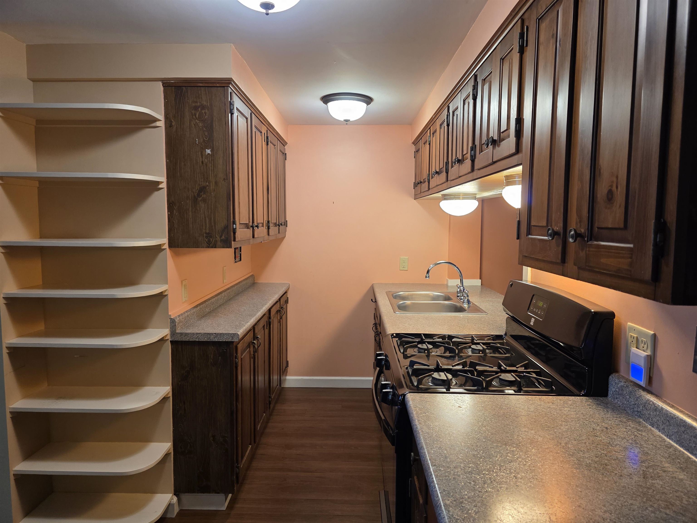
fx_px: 463
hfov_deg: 73.9
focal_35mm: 23
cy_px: 262
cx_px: 348
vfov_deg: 58.9
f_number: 1.7
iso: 200
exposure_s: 1/120
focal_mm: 6.3
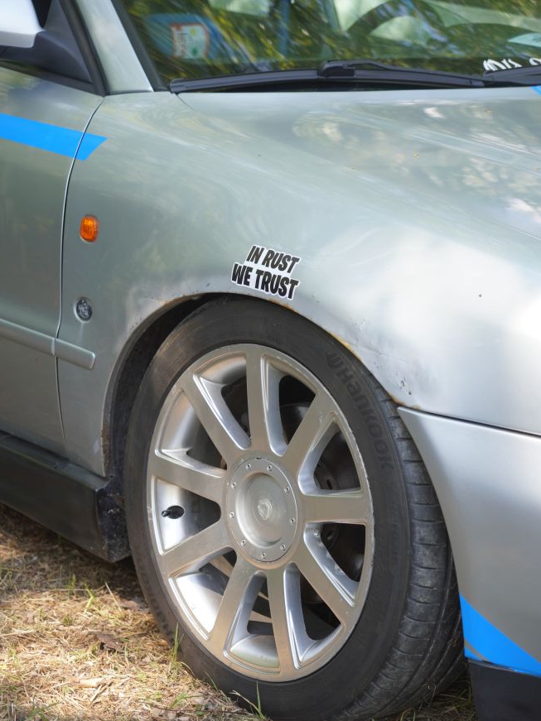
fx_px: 1709
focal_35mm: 82
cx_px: 268
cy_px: 396
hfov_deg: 18.0
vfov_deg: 23.8
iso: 100
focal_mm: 50
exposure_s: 1/200
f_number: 3.2
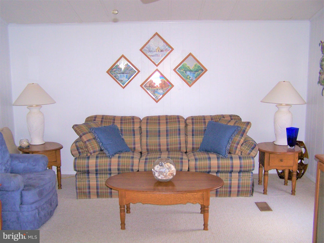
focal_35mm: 38
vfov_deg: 37.7
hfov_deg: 49.0
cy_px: 122
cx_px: 162
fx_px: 356
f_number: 2.8
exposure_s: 1/60
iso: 140
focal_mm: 6.3
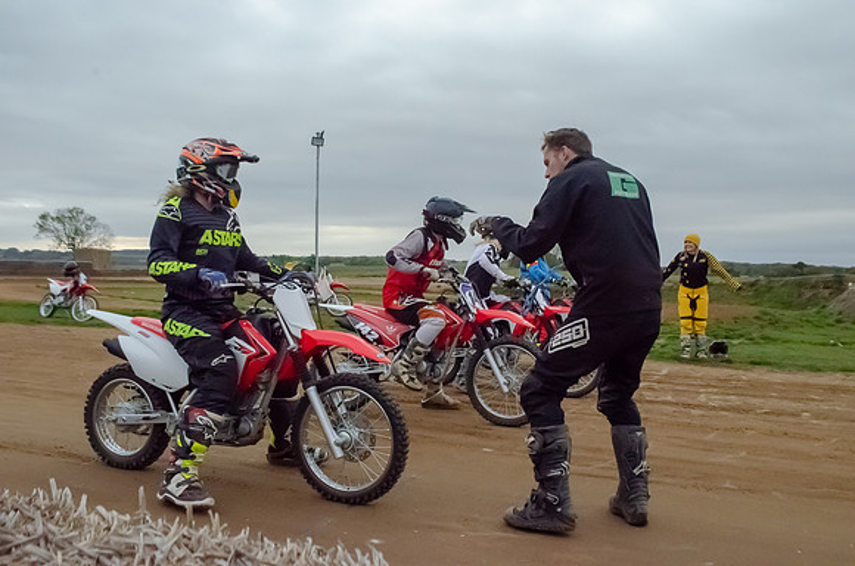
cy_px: 283
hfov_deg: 57.3
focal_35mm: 33
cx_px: 428
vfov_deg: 39.8
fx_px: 782
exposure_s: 1/1600
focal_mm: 22
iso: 6400
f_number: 13
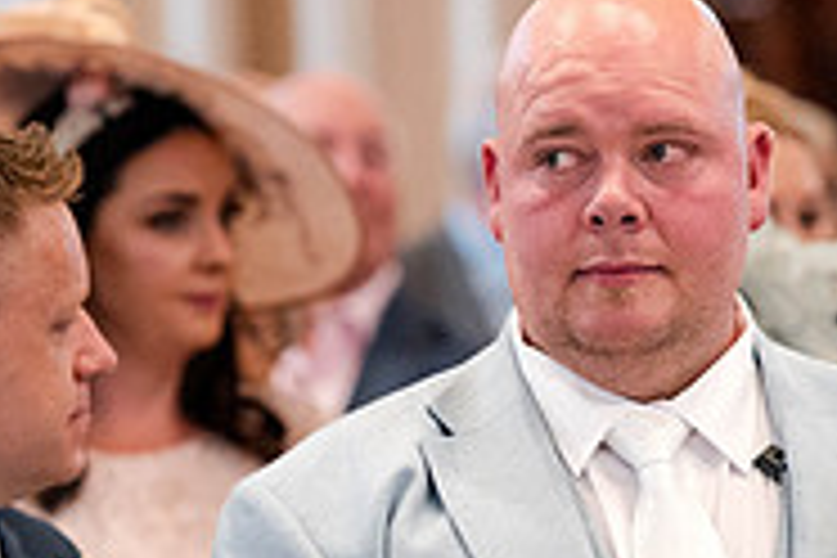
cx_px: 666
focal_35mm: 265
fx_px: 6161
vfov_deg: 5.2
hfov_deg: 7.8
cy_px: 295
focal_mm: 85
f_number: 2
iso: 4000
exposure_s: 1/500
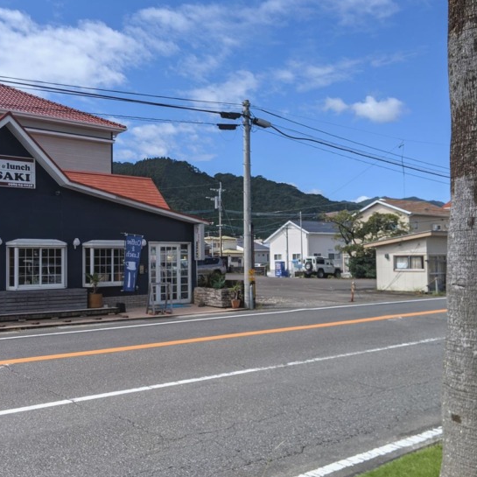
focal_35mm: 35
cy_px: 235
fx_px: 546
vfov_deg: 47.2
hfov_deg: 47.2
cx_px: 239
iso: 53
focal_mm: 4.44
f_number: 1.8
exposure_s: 1/3968
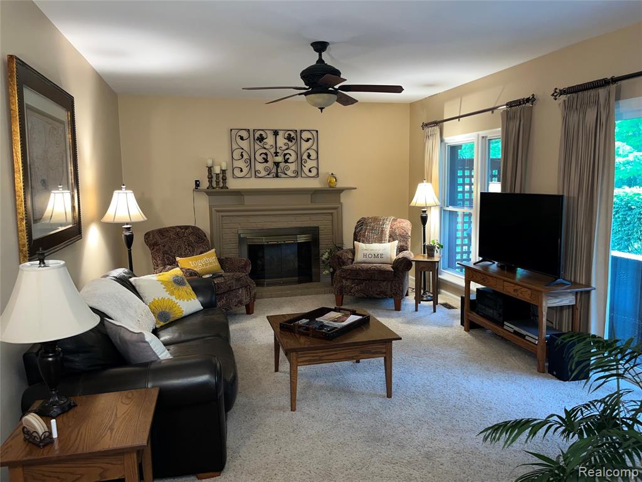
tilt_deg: -6.5
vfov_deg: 53.1
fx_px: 482
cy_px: 241
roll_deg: +1.3
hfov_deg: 67.3
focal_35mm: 26
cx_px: 321
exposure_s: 1/15
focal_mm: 5.1
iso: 64
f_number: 1.6
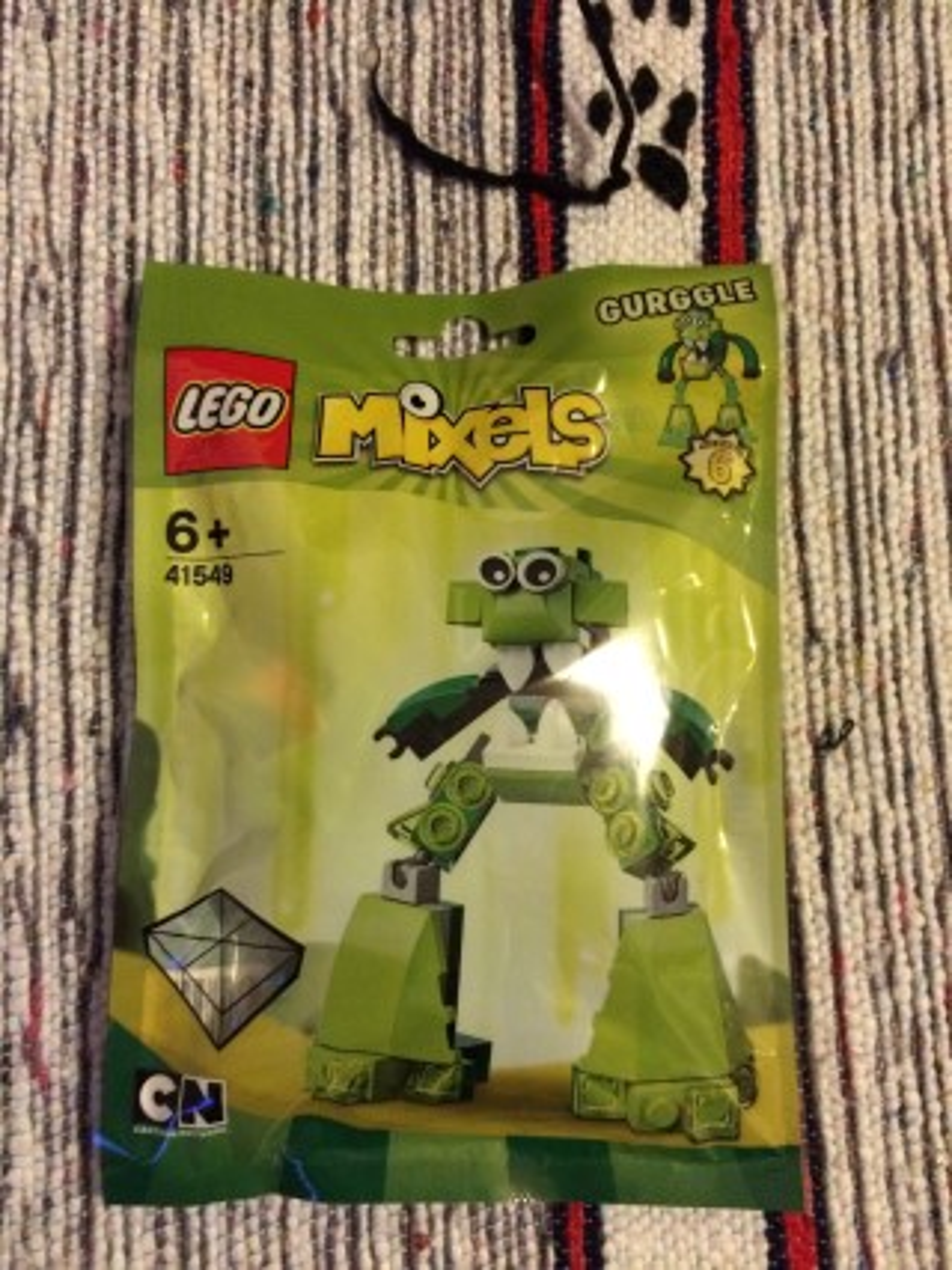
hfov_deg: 48.2
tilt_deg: -80.6
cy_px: 635
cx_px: 476
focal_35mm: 29
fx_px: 1064
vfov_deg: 61.7
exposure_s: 1/17
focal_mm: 4.15
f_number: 2.2
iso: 320
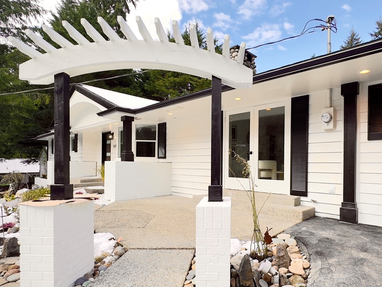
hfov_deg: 75.5
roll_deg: -0.5
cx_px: 231
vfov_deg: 60.8
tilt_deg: -0.5
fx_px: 243
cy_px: 166
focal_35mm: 22
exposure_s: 1/141
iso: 40
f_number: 2.2
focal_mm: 2.22
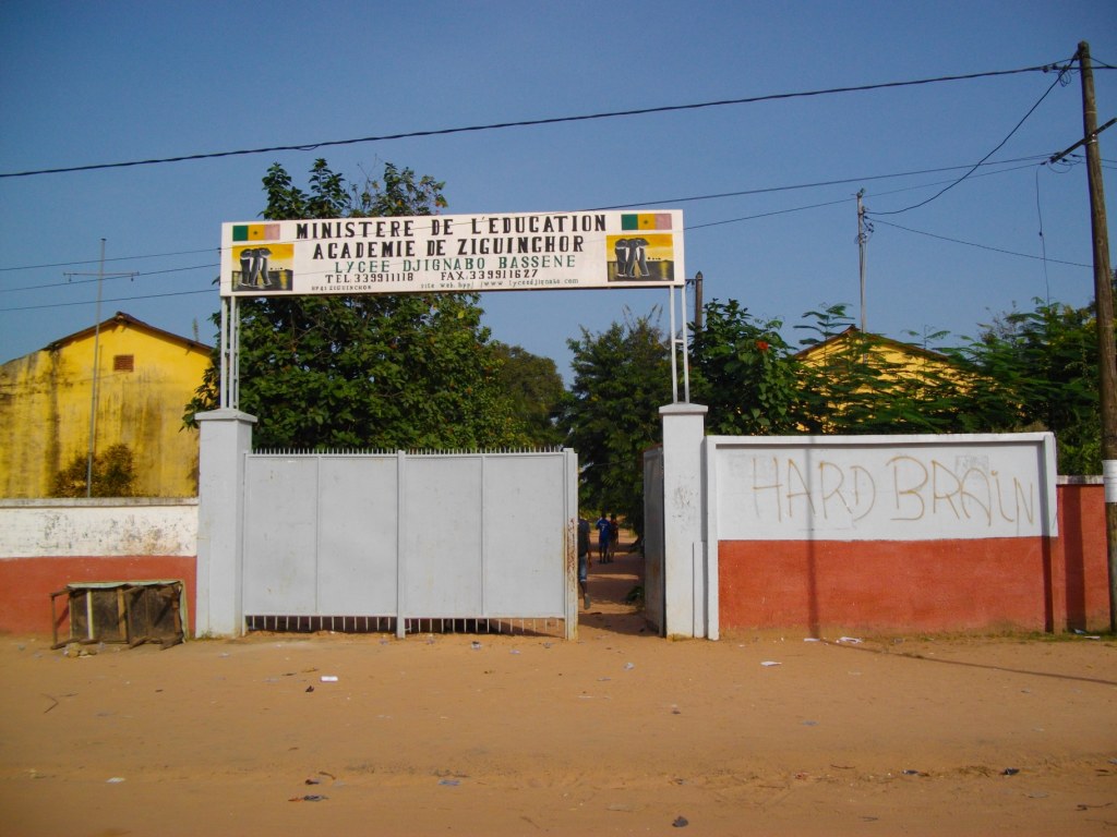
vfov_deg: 45.4
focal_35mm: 31
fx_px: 1000
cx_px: 558
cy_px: 418
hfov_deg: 58.4
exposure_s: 1/320
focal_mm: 5.7
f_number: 8.8
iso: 100
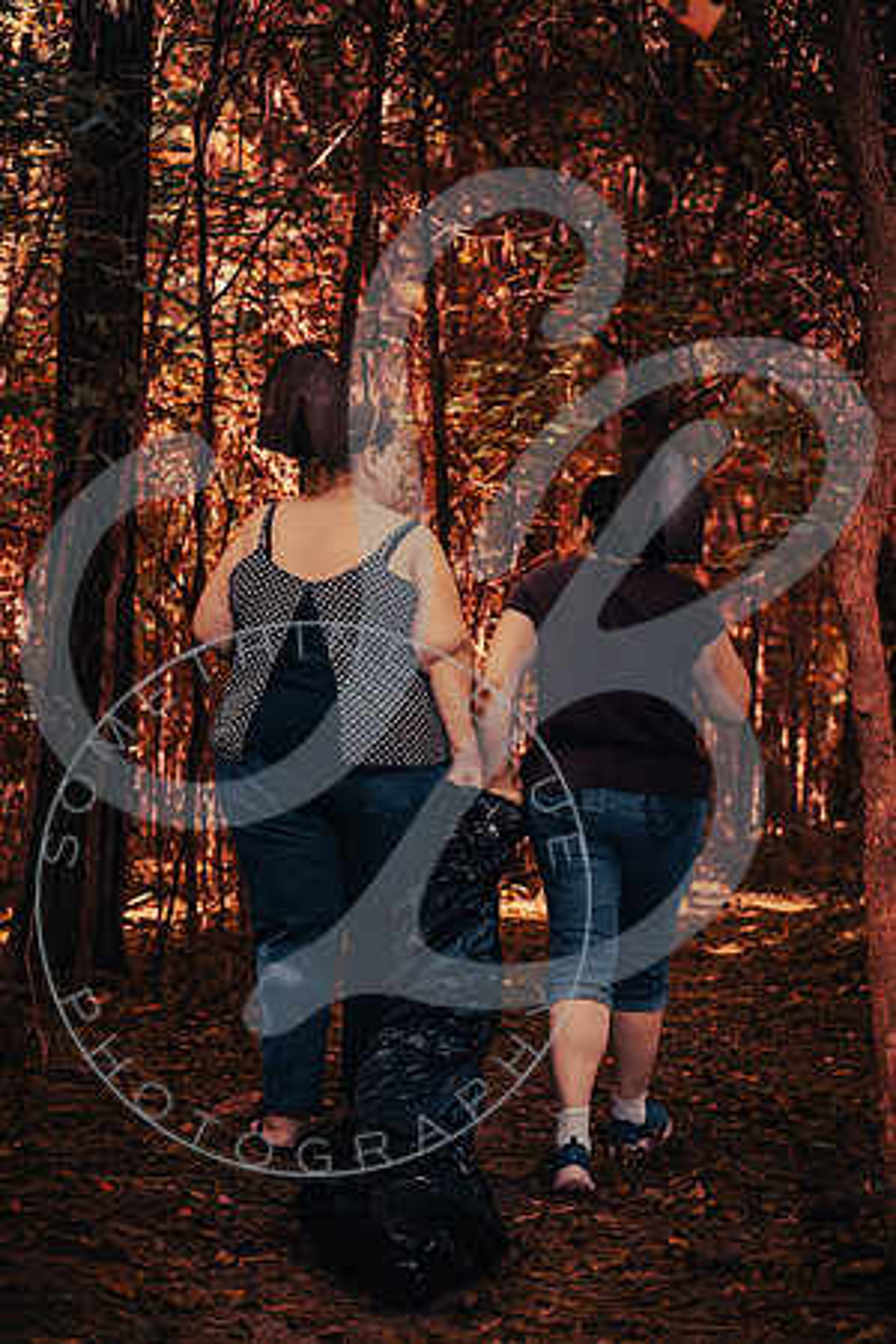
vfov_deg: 33.4
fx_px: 2240
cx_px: 448
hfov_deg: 22.6
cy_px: 672
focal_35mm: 60
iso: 100
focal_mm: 60
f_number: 2.8
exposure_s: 1/160
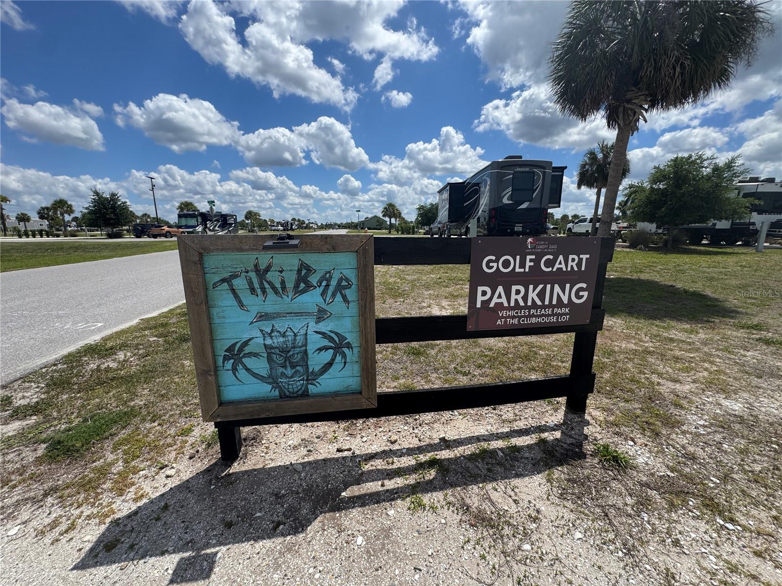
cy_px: 293
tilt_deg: -12.1
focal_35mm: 14
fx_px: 316
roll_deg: -0.7
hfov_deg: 102.1
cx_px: 391
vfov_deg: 85.7
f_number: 2.2
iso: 50
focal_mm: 2.22
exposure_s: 1/2415
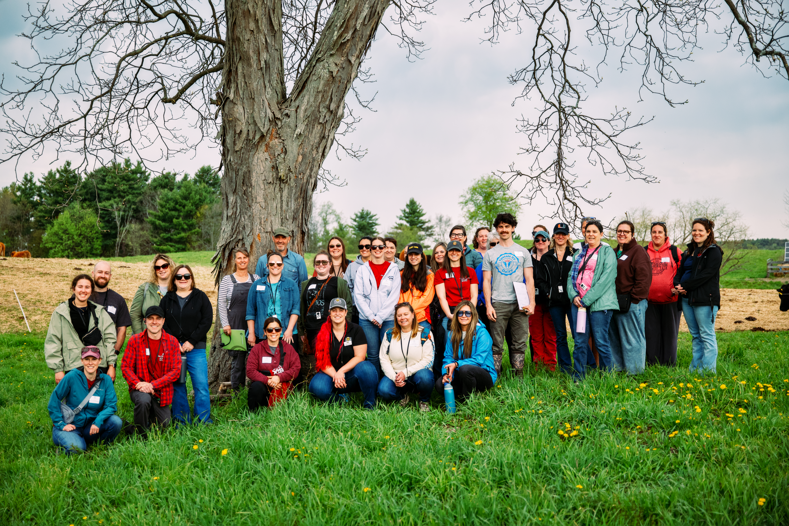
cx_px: 394
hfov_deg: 39.6
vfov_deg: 27.0
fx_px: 1096
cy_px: 263
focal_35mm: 50
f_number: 2.8
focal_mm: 50
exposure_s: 1/4000
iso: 640
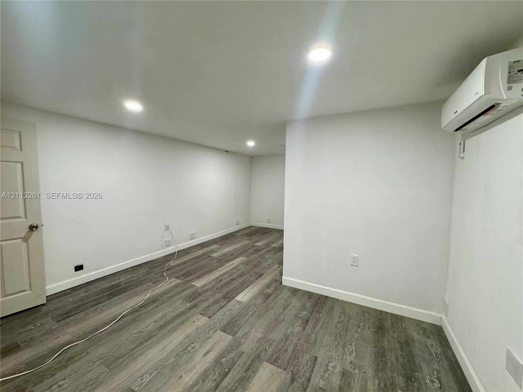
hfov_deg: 102.1
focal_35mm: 14
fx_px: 212
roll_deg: -0.6
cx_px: 262
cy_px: 196
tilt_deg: -3.9
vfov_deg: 85.7
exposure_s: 1/120
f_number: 2.2
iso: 320
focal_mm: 2.22
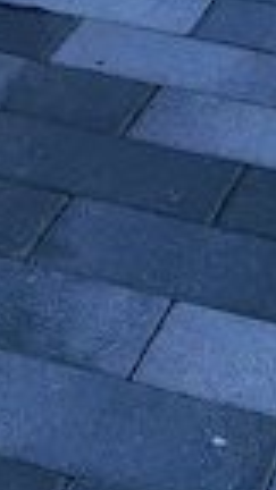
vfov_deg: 10.5
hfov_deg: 6.3
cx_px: -494
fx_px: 2355
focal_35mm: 181
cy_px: -602
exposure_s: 1/300
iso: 110
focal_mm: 5.56
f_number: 1.8
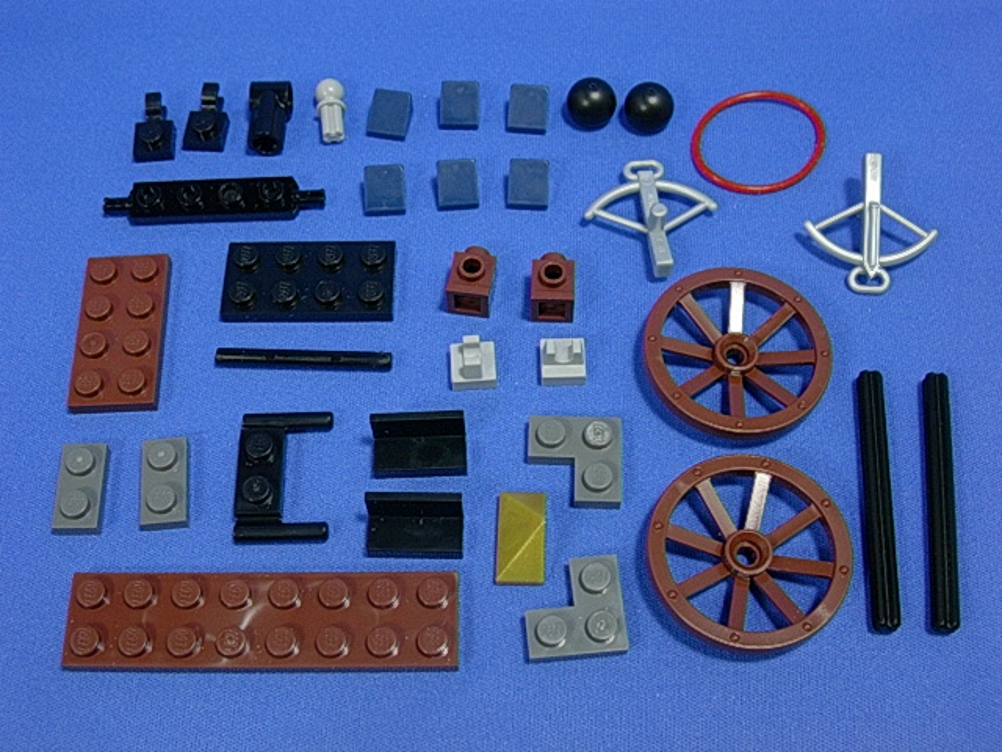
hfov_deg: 45.8
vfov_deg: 35.1
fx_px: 1187
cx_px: 501
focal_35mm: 41
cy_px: 376
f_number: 2.8
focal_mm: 6.2
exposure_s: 1/32
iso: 70
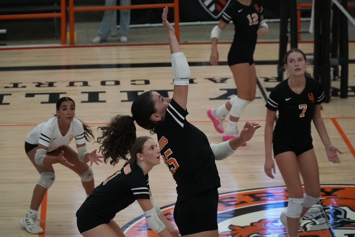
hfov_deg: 13.2
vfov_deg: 8.8
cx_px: 178
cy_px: 118
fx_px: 1539
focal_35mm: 156
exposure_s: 1/5000
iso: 12800
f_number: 4
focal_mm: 104
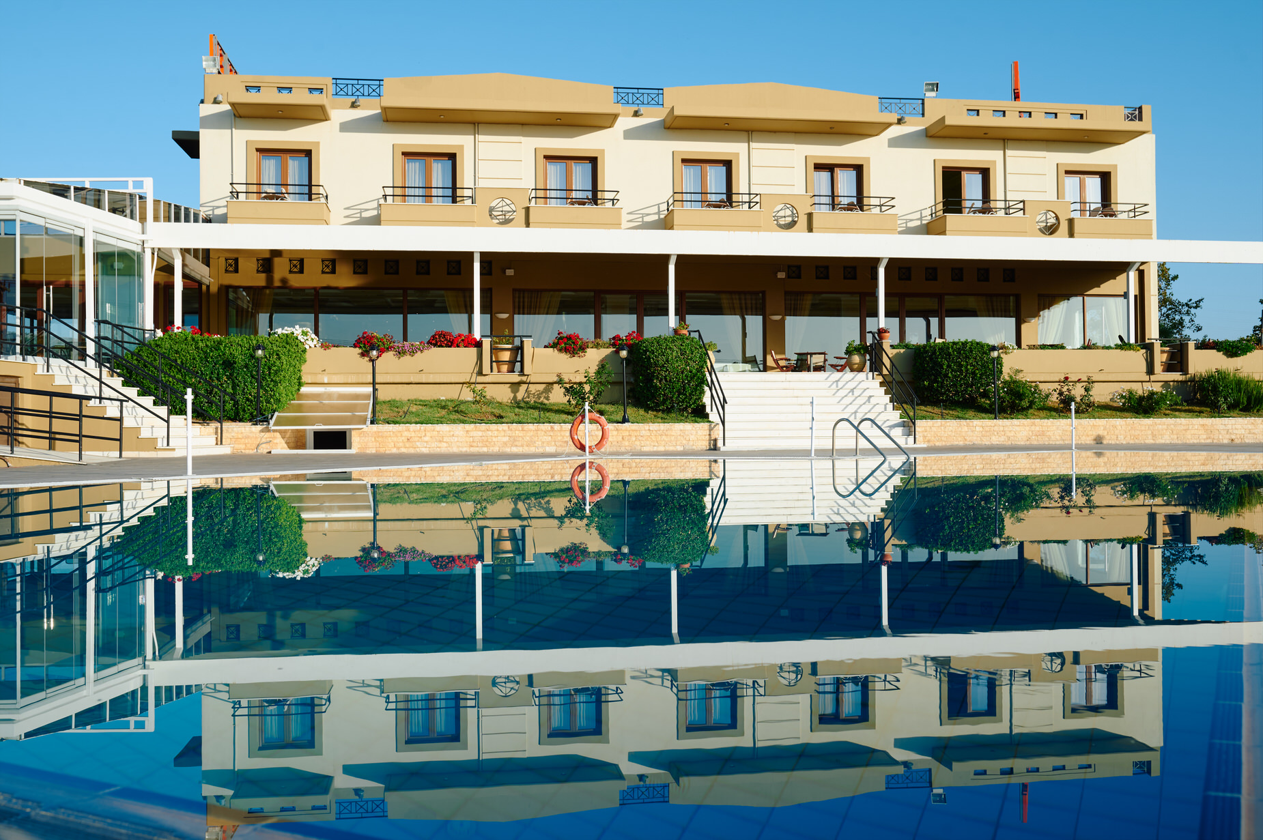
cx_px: 632
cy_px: 420
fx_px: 1227
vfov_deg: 37.8
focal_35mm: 35
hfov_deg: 54.5
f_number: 9
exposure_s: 1/320
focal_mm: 35
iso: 100
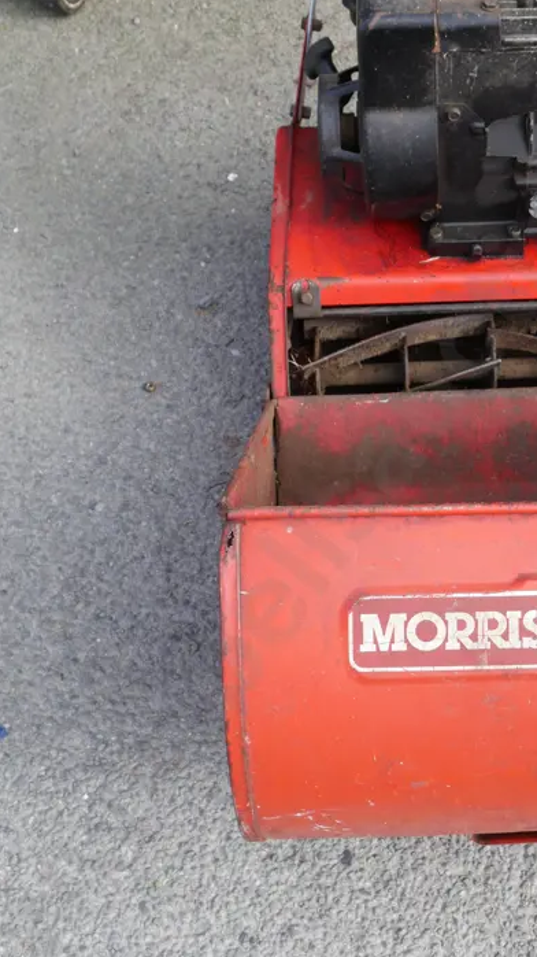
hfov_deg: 24.5
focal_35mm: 48
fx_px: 1217
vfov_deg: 42.7
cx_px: 436
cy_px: 392
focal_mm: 15
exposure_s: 1/250
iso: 200
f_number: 5.6
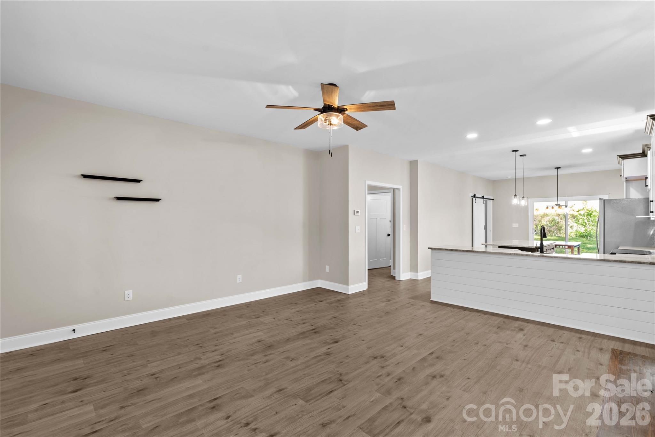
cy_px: 218
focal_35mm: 16
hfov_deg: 96.7
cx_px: 328
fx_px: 291
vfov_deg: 73.7
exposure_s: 1/1.67
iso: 100
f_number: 8
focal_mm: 16
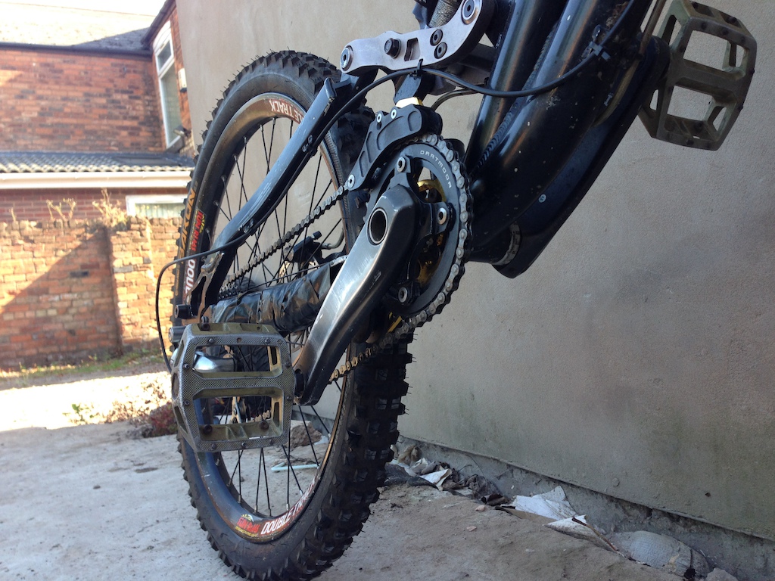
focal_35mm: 33
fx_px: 739
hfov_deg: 55.4
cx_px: 388
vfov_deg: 42.9
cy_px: 290
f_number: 2.4
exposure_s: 1/120
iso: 50
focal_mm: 4.12
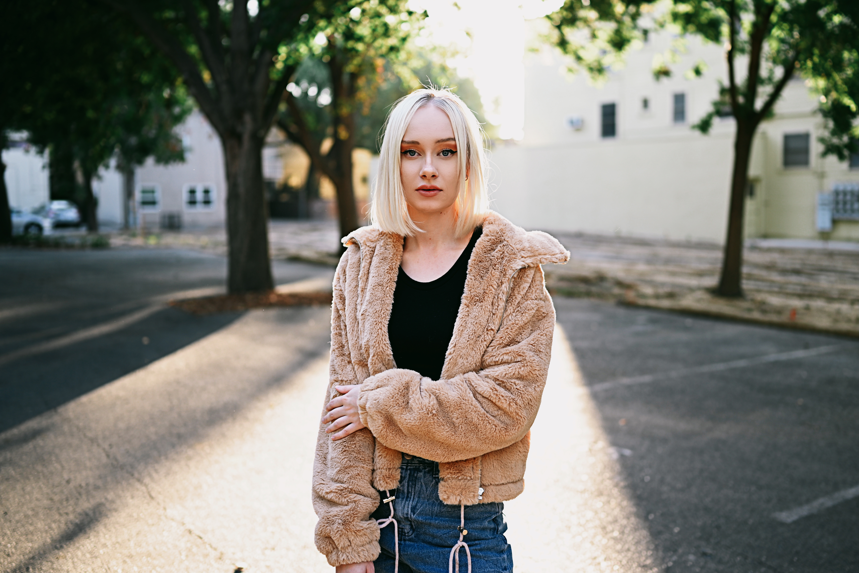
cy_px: 286
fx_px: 835
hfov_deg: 54.4
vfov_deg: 37.8
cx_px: 430
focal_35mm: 35
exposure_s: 1/250
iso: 100
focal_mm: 35
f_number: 1.8
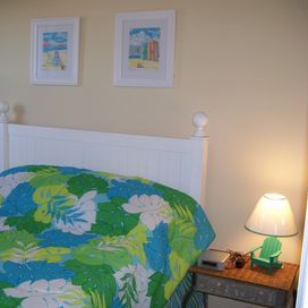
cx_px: 101
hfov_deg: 38.7
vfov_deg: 39.2
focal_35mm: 43
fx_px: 433
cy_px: 153
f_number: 2.7
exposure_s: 1/64
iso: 80
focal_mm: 6
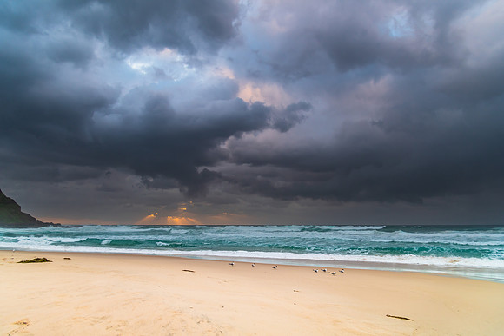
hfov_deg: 71.3
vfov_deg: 51.1
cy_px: 168
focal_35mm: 25
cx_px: 252
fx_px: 352
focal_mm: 24
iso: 400
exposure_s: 1/50
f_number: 4
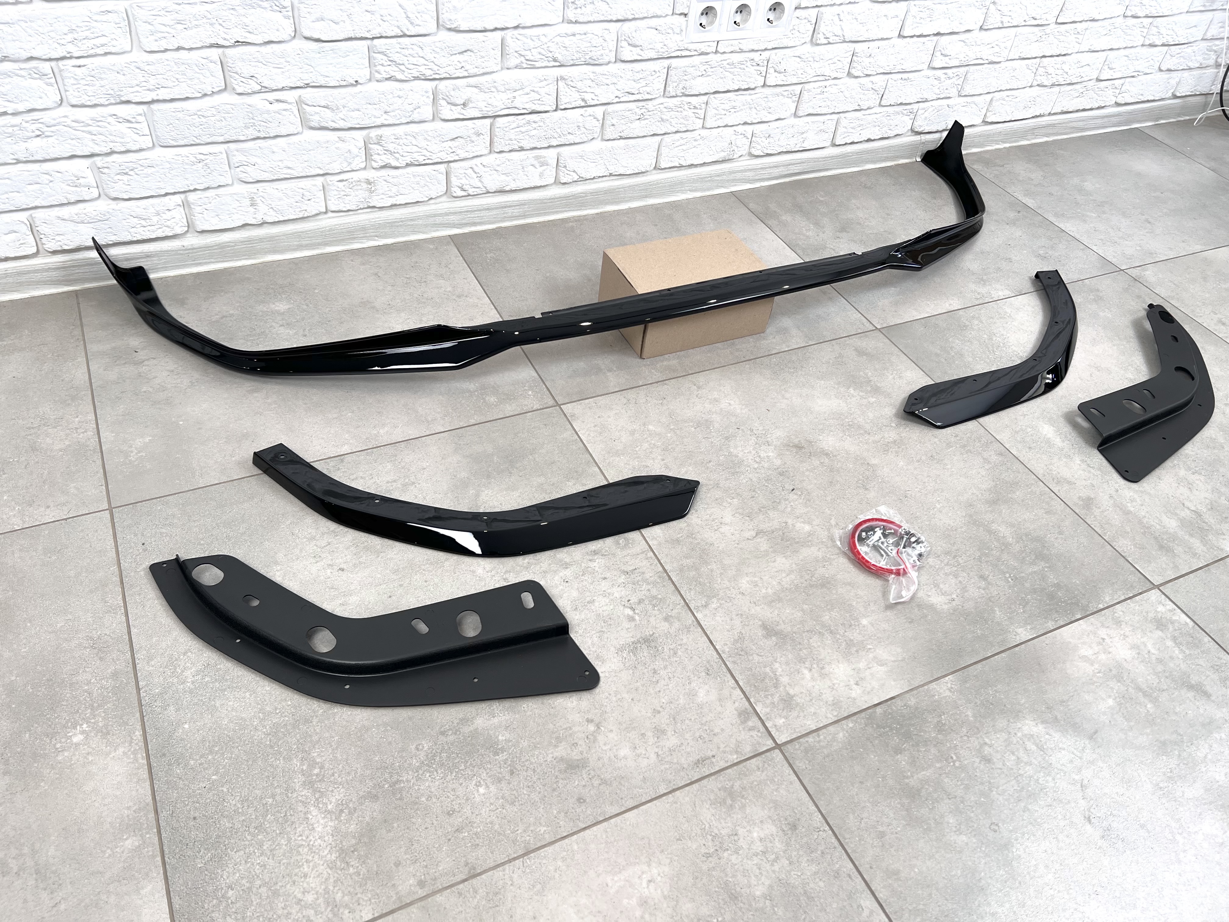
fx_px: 923
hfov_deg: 67.3
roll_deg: -6.9
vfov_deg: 53.1
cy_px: 461
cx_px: 614
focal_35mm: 26
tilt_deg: -43.3
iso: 40
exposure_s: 1/121
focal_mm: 5.7
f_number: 1.5
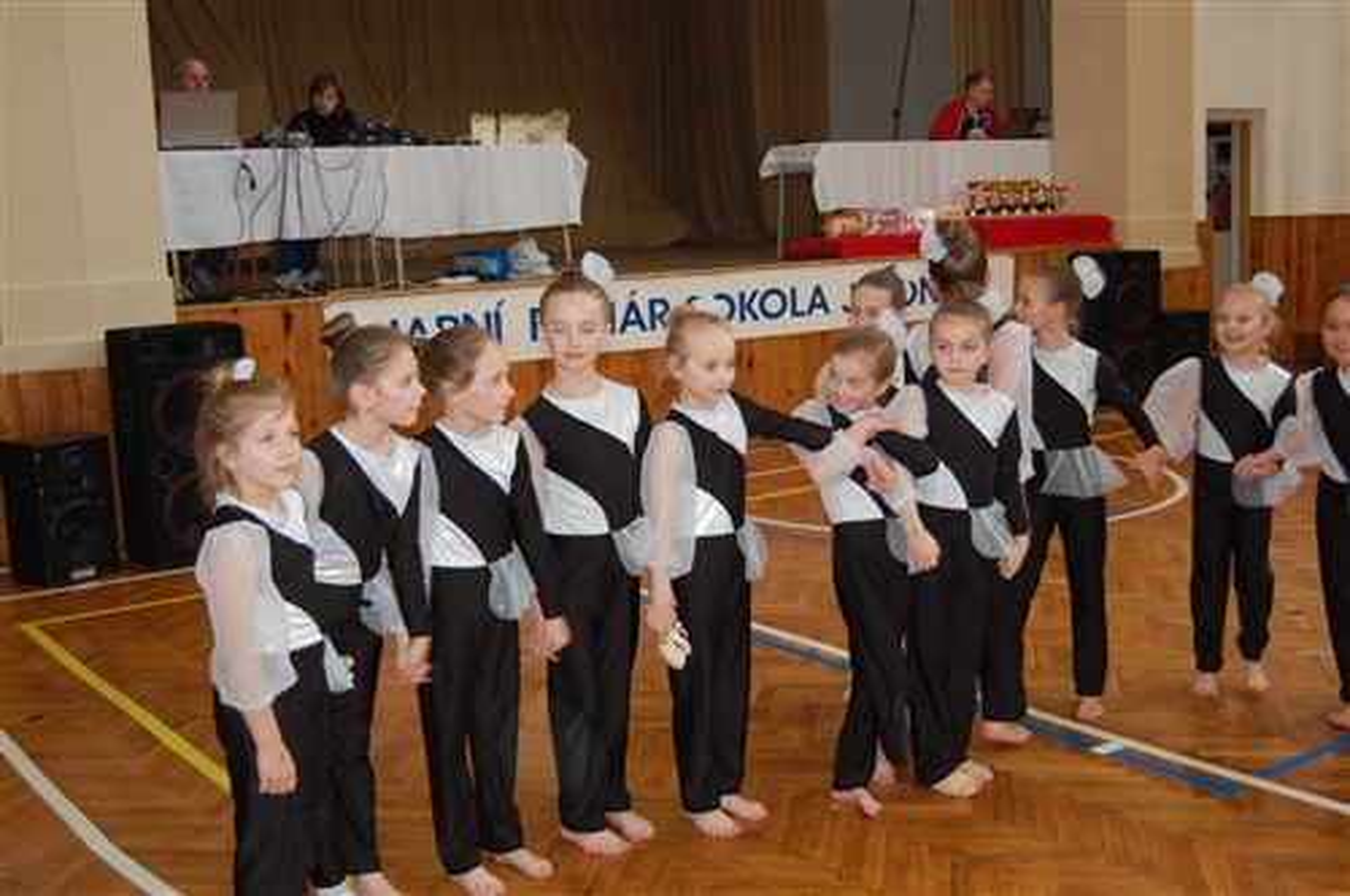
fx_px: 1573
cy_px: 448
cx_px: 675
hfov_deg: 46.5
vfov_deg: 31.8
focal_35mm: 42
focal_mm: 28
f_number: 4.2
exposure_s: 1/60
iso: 400
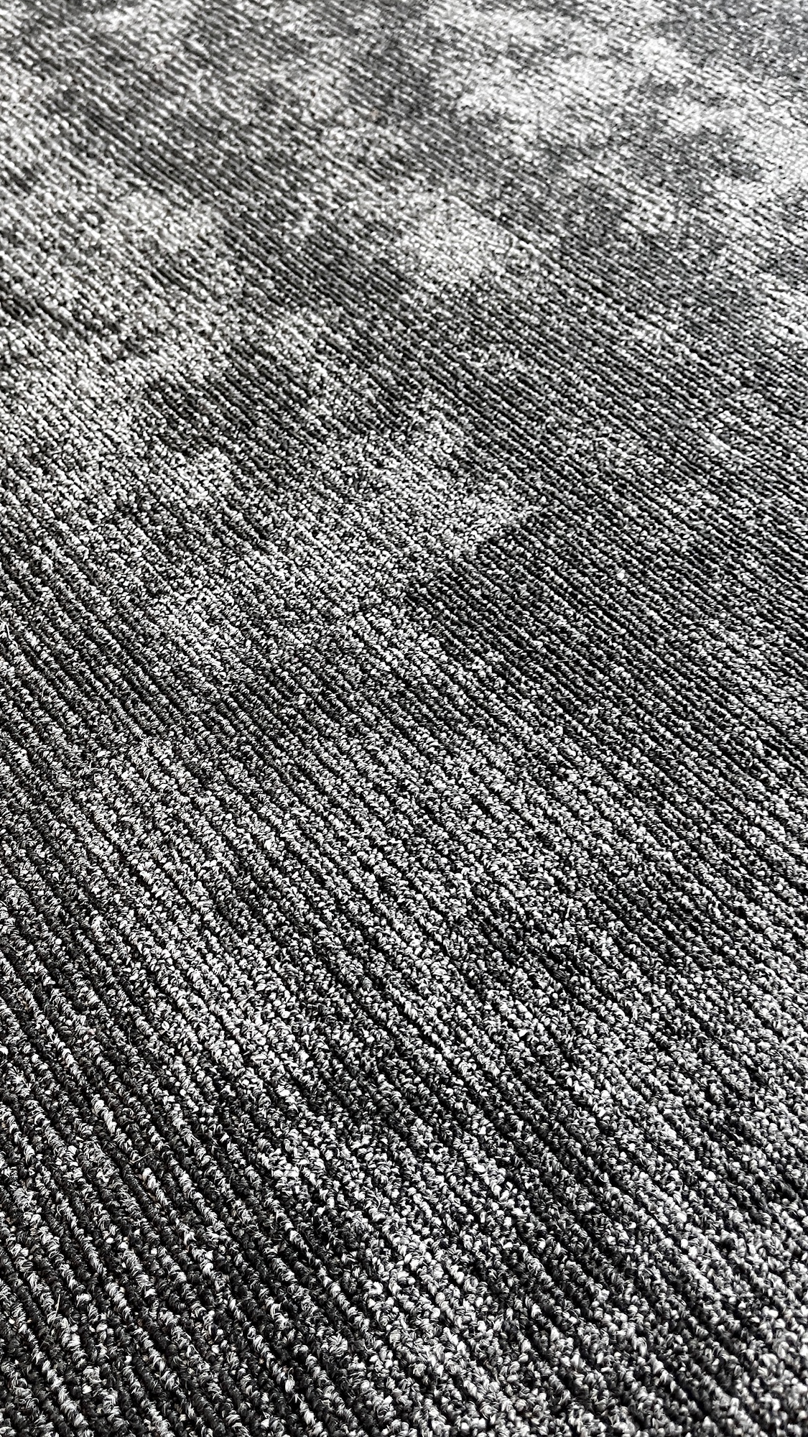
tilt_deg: -54.2
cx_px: 266
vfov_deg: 66.1
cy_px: 721
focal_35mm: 29
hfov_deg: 39.7
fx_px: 1105
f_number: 1.6
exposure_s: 1/60
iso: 160
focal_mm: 5.1
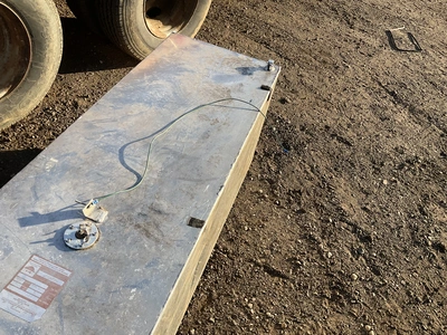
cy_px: 168
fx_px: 374
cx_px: 224
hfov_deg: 61.7
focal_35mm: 29
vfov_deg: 48.2
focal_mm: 3
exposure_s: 1/620
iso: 25
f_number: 1.8
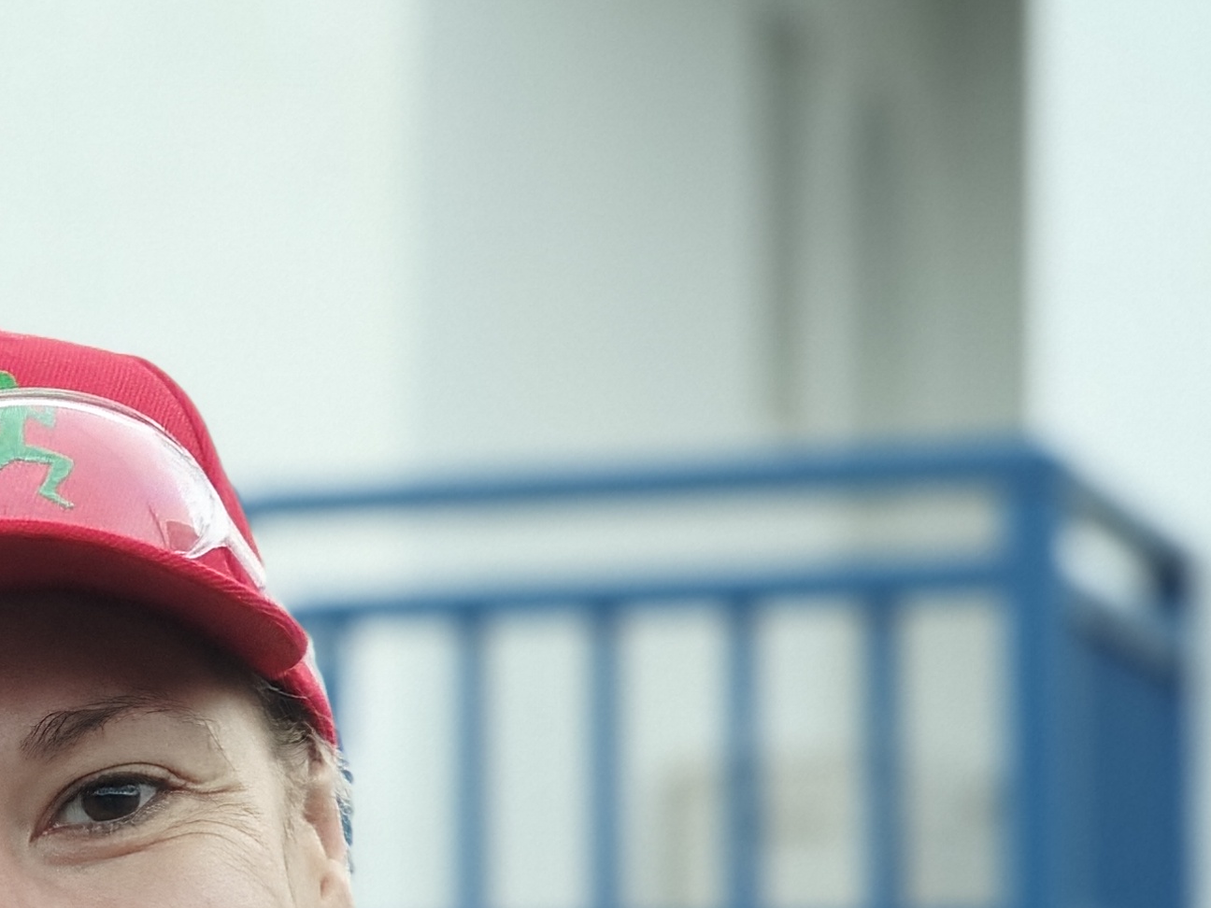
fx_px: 5527
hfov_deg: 11.9
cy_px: 1066
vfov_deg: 9.3
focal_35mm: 158
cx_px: -658
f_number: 2
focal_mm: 7.1
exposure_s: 1/50
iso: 1208
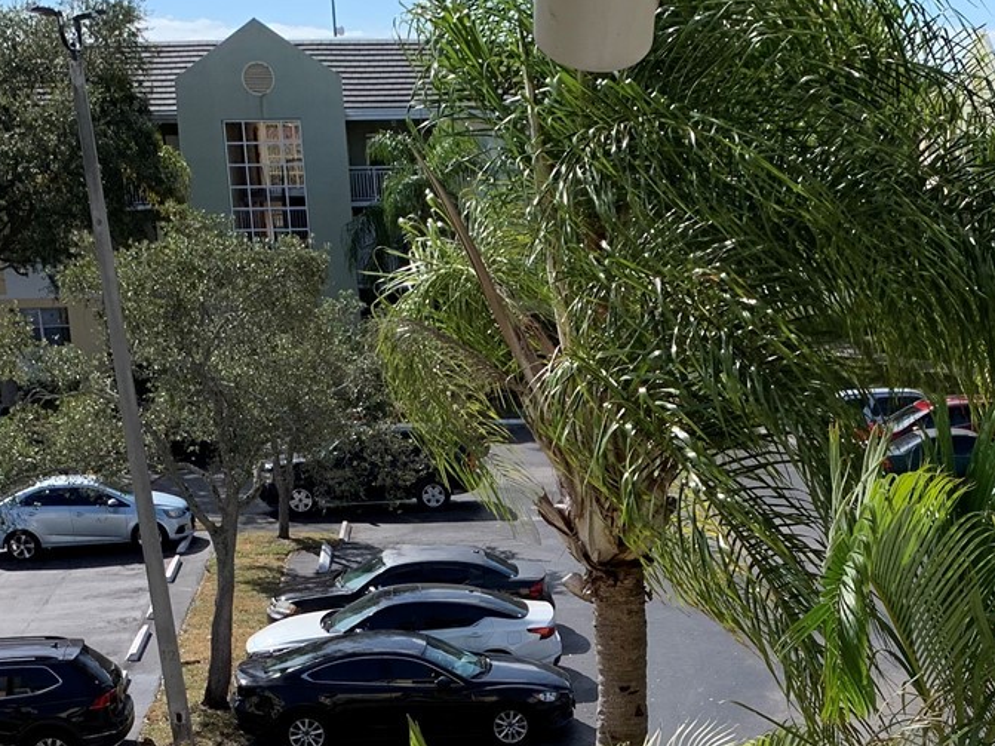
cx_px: 707
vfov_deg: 22.4
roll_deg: +0.9
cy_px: 808
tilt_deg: -19.8
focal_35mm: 62
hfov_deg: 30.8
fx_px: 1782
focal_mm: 4.25
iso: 25
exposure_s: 1/1610
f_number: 1.8
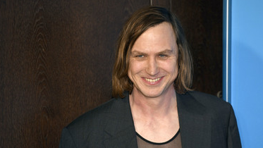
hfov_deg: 8.5
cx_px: 150
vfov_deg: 4.8
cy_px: 101
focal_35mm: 253
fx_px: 1765
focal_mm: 200
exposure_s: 1/400
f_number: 3.5
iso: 800
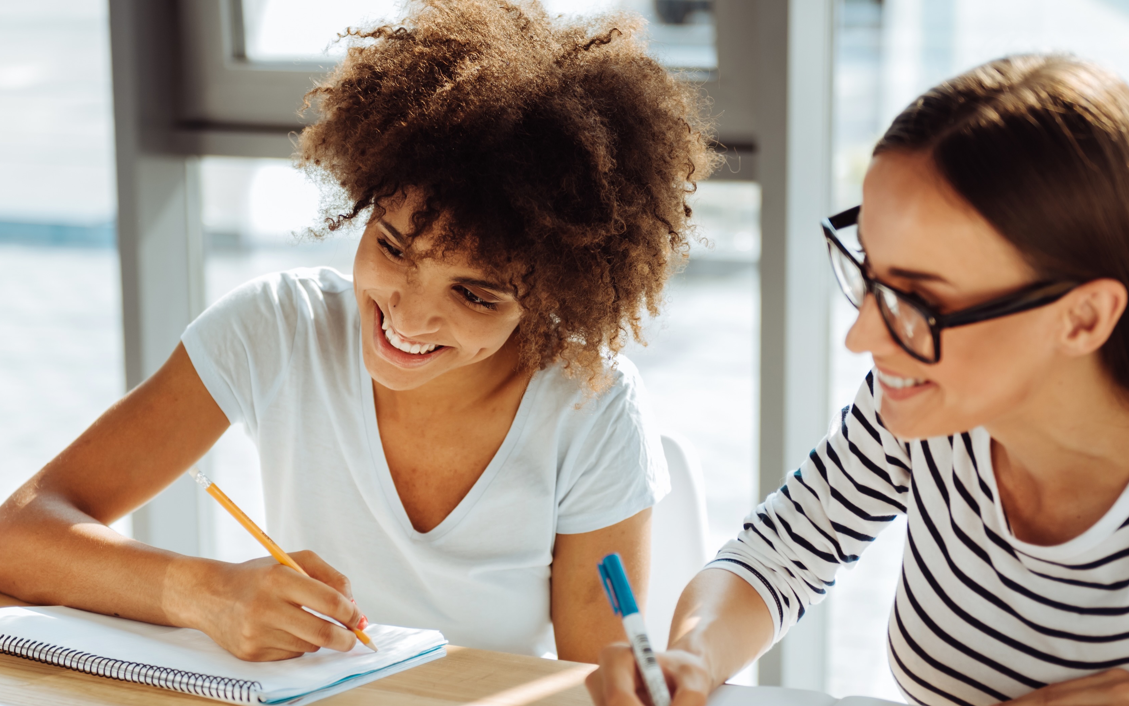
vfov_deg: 15.0
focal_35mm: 87
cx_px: 533
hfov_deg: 23.8
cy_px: 483
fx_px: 2677
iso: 250
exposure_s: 1/500
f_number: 2.8
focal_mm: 56
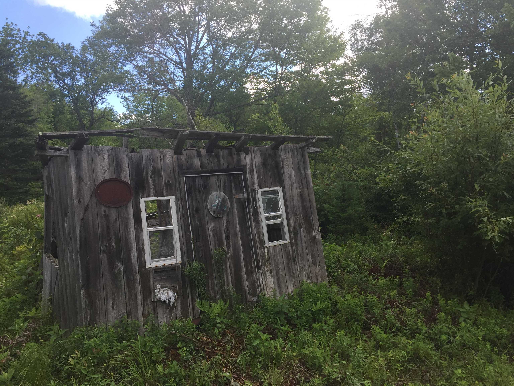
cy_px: 193
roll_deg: -0.3
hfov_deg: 61.7
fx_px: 431
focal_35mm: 29
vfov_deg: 48.2
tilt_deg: +1.3
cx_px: 257
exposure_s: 1/542
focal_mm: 4.15
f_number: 2.2
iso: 32
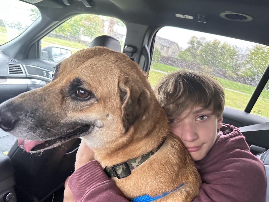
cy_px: 101
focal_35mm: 24
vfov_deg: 56.8
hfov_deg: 71.6
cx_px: 134
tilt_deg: -12.9
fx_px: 187
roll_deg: -14.2
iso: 640
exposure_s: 1/60
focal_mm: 6.86
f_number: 1.78
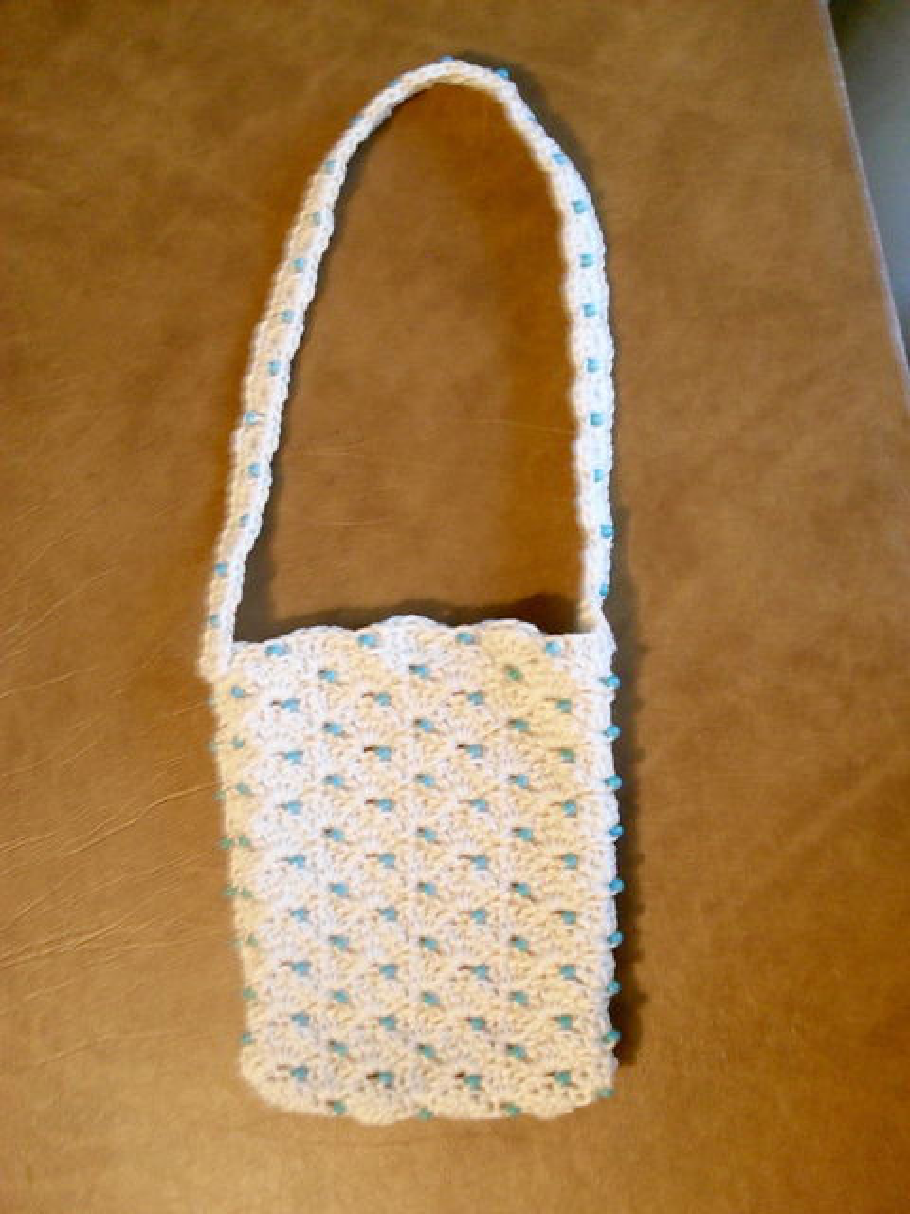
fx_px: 1227
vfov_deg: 52.6
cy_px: 607
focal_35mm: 35
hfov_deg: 40.7
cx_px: 455
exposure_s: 1/15
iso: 200
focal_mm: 6.2
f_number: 2.8
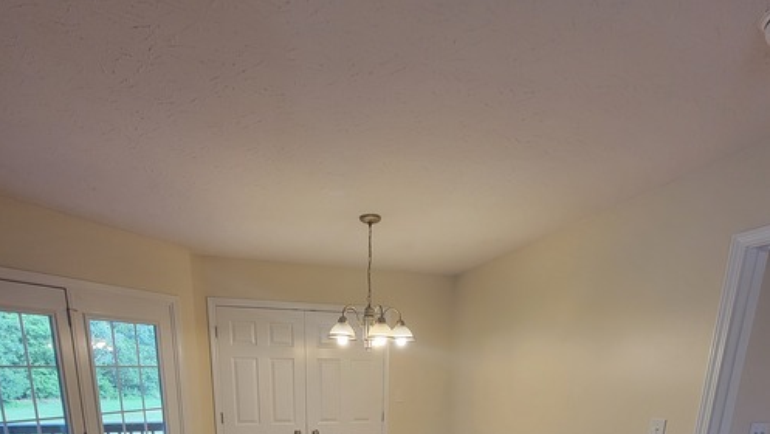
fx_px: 388
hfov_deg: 89.5
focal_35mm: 19
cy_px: 466
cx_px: 384
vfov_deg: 45.5
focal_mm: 2.2
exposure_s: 1/60
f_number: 2.2
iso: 100
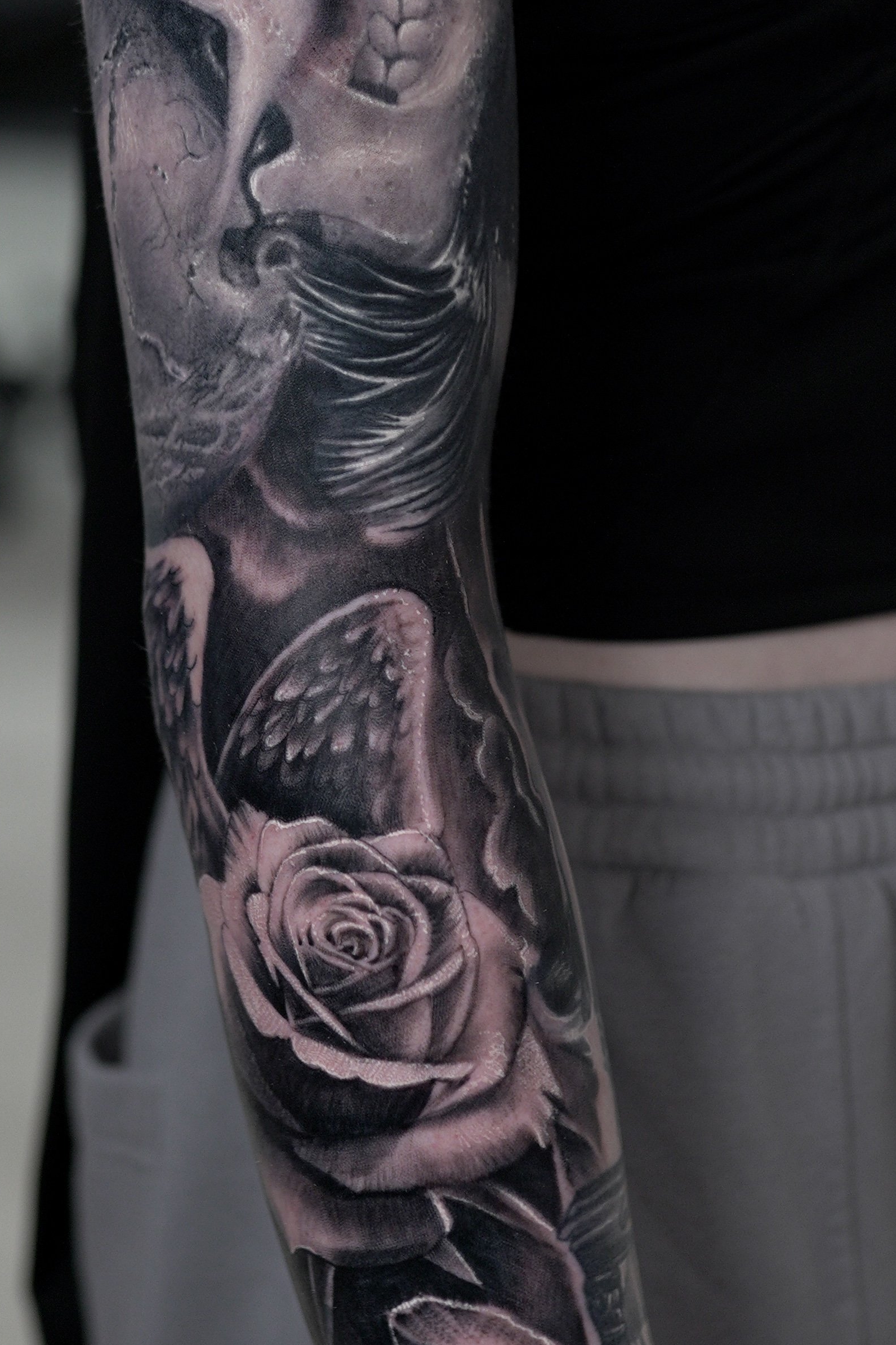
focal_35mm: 88
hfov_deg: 15.5
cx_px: 407
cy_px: 397
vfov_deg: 23.0
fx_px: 3285
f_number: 2
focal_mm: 35
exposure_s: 1/80
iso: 500
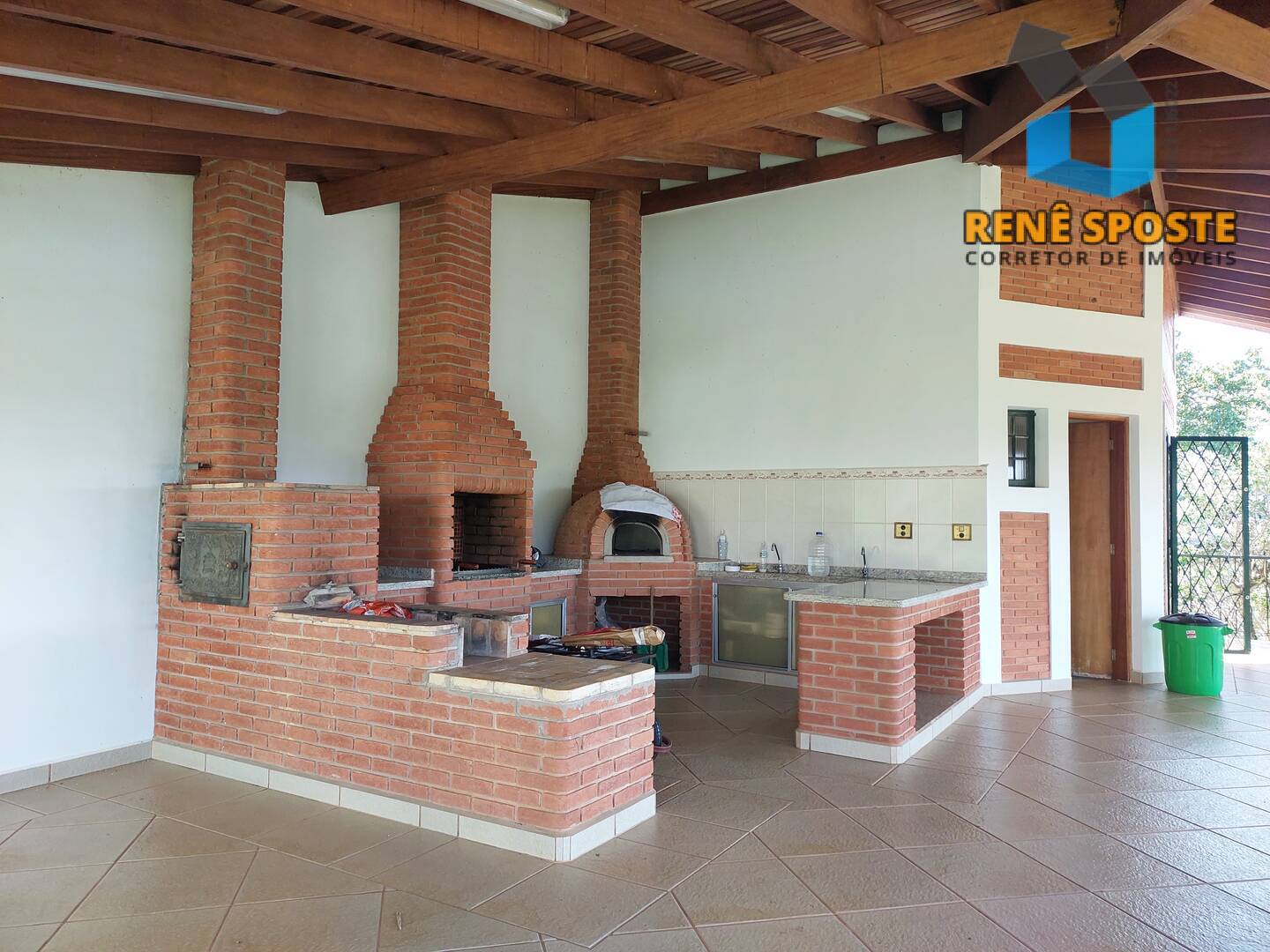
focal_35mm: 28
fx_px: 1027
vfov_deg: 49.7
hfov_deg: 63.4
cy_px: 476
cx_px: 635
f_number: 1.8
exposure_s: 1/120
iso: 80
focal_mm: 5.32
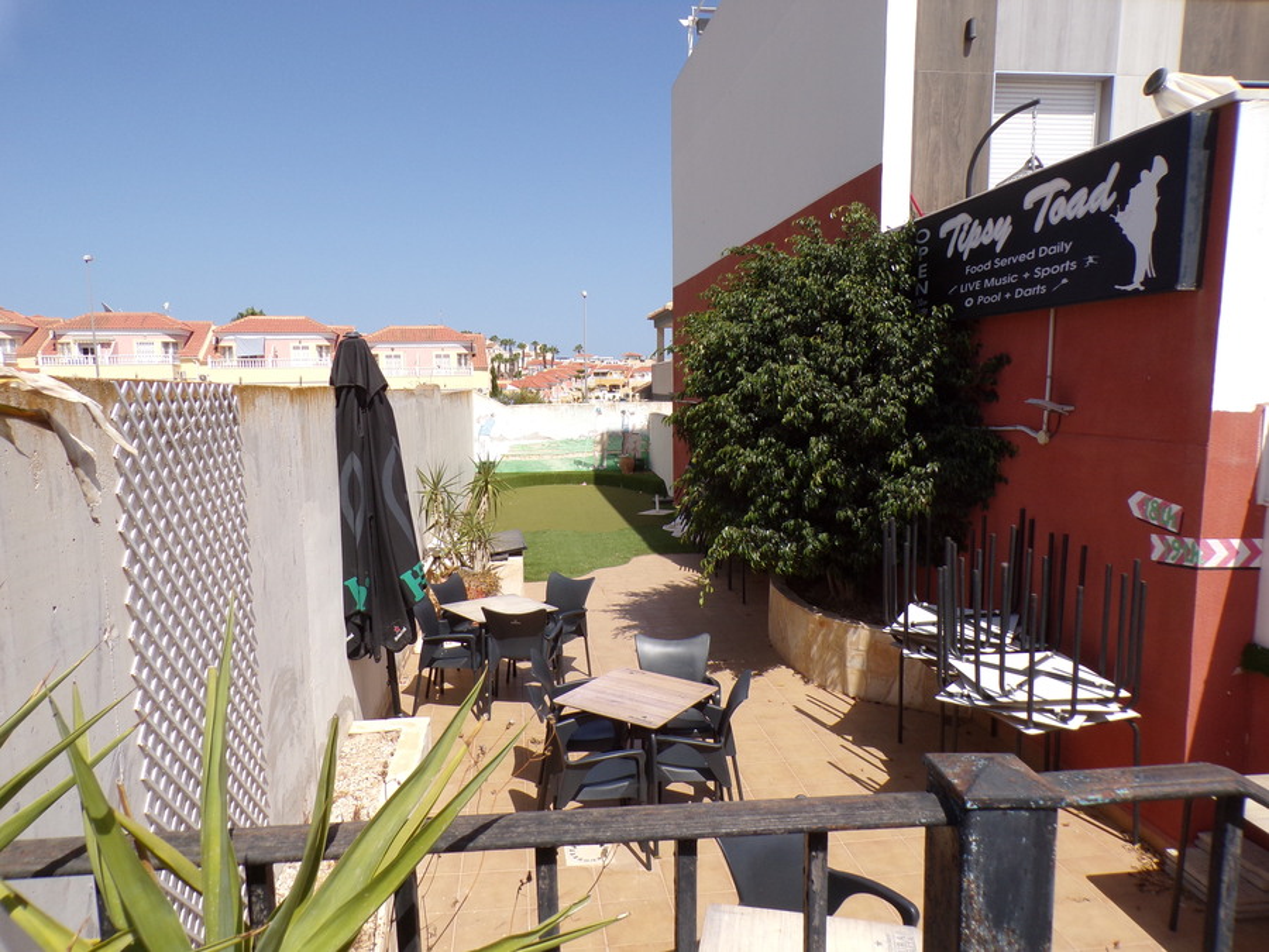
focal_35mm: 24
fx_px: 880
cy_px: 476
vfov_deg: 56.8
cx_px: 634
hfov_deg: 71.6
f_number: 5.8
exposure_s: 1/400
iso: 80
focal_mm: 4.3
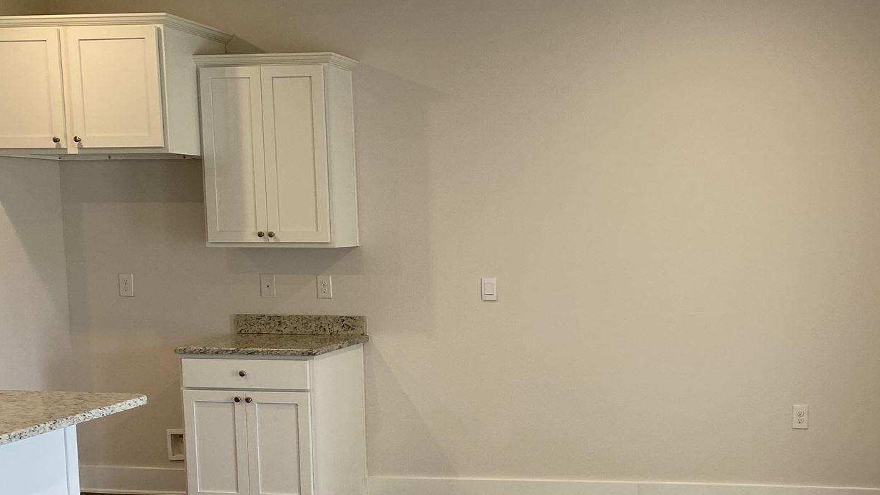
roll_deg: -0.1
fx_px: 1097
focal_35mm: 47
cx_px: 658
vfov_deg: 25.3
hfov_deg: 42.4
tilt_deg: -7.4
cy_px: 340
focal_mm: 4.25
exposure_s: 1/120
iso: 100
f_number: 1.8
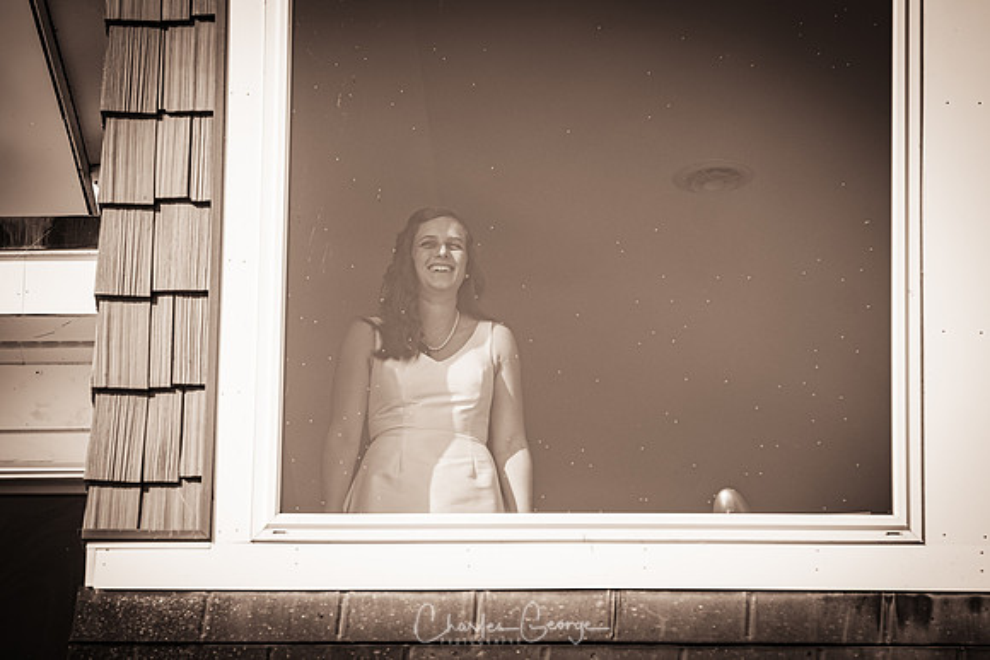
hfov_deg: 6.9
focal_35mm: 300
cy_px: 330
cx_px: 495
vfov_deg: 4.6
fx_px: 8252
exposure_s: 1/2000
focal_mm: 200
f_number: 4
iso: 200
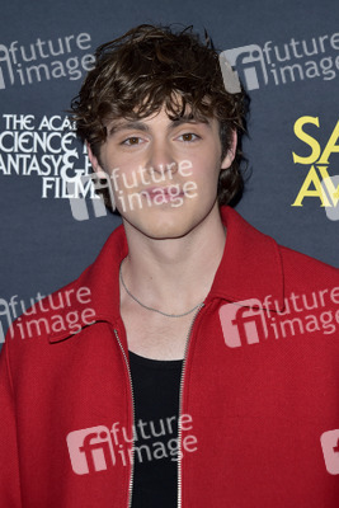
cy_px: 254
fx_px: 1482
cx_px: 170
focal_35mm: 105
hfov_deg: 13.1
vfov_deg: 19.4
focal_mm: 105
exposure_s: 1/250
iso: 250
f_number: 6.3
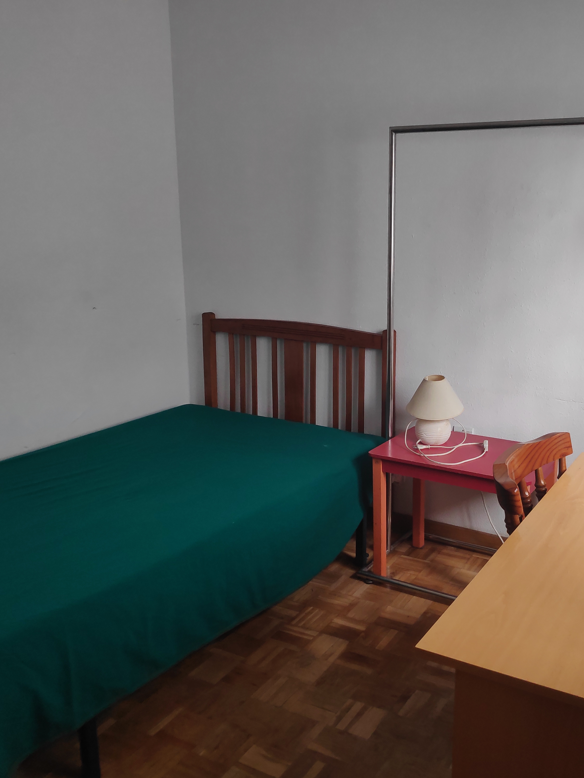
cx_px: 379
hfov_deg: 50.6
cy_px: 388
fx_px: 607
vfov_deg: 65.3
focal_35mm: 27
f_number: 1.9
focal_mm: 3.94
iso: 310
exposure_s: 1/100
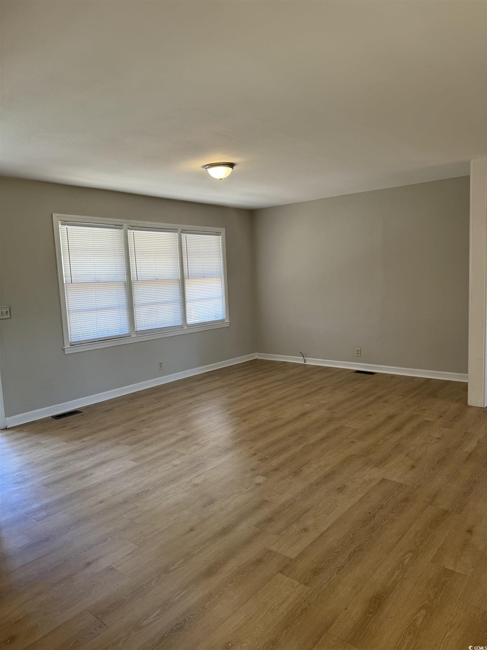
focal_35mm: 24
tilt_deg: -6.3
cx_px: 244
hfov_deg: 56.8
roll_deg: +2.8
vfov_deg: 71.6
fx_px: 450
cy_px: 325
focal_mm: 6.76
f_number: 1.78
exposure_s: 1/60
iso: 125
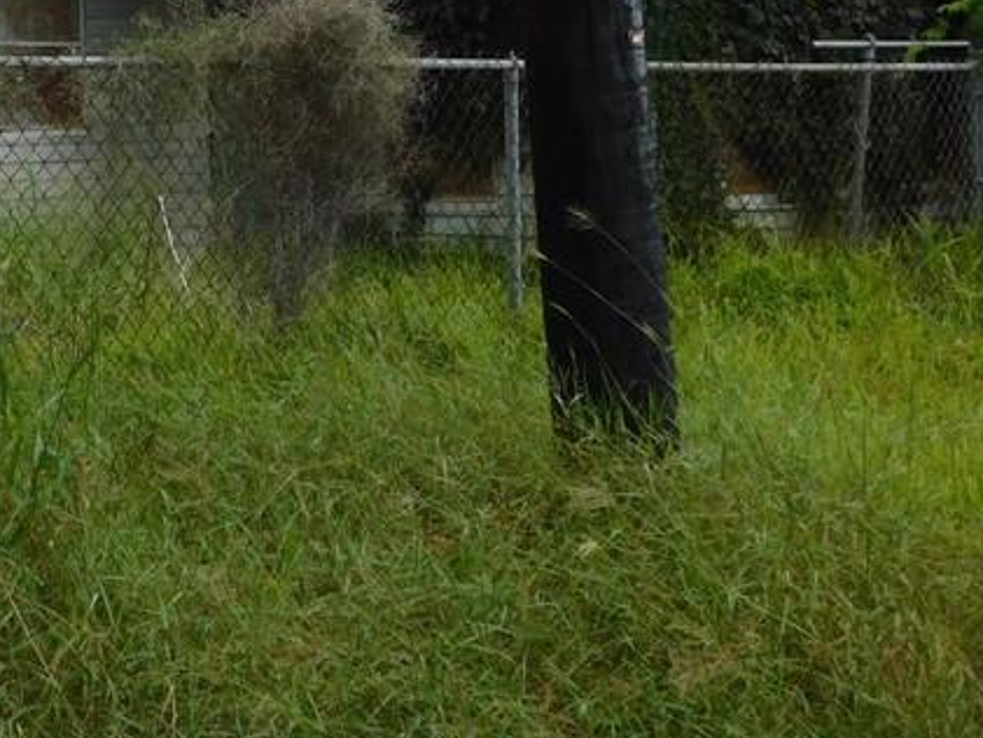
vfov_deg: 19.6
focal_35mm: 73
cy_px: 7
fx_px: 2074
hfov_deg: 25.0
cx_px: -63
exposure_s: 1/1000
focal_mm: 5.3
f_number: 3.2
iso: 125
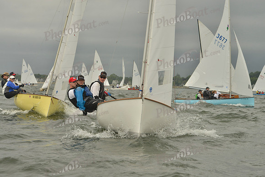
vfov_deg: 14.9
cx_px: 132
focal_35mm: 92
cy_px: 88
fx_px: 677
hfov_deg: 22.1
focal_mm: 92
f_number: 10
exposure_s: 1/1250
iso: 400
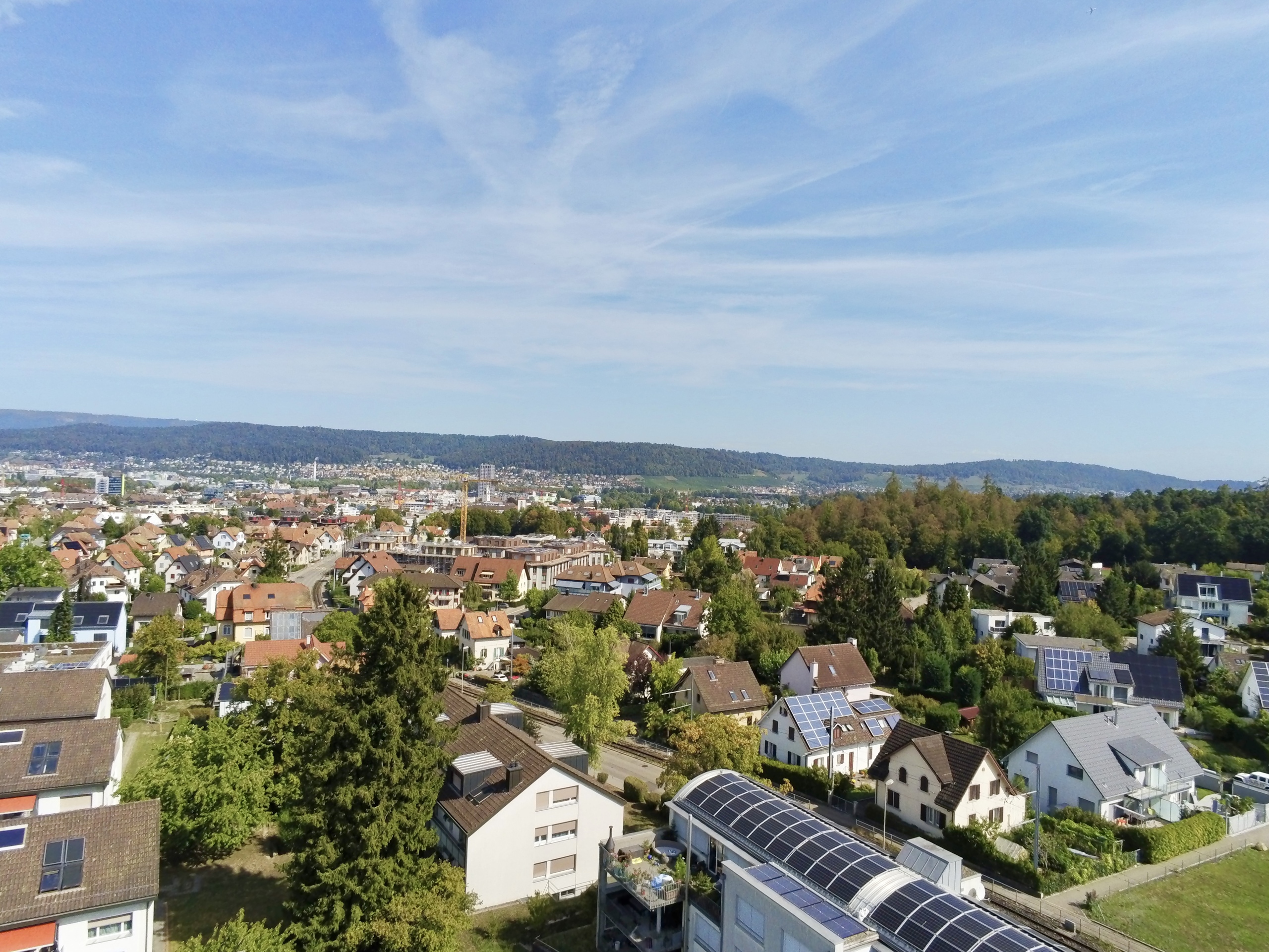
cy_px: 476
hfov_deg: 73.9
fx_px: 843
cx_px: 634
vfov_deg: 58.9
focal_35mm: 23
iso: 100
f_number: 2.4
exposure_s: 1/1425
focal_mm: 4
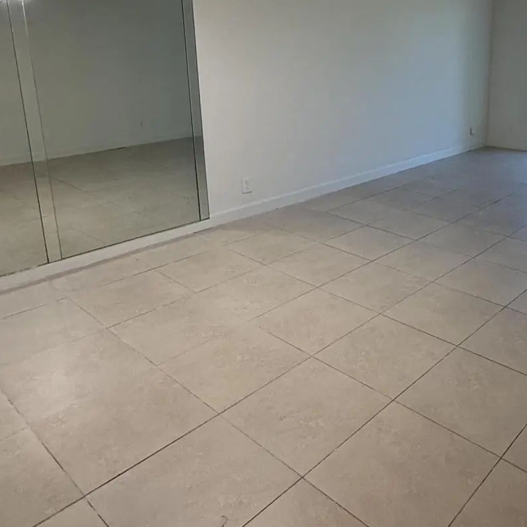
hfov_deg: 50.1
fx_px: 534
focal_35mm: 31
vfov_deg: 51.3
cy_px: 166
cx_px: 402
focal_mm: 2.22
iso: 160
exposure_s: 1/120
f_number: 2.2
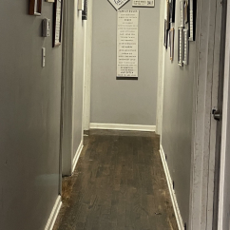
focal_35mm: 61
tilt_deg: -3.5
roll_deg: -0.2
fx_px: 459
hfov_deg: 28.1
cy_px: 53
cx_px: 93
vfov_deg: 27.7
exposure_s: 1/60
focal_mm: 5.1
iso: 320
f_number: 1.6
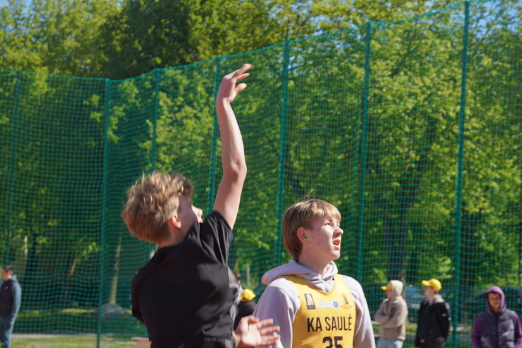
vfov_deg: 13.0
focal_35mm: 105
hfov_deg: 19.5
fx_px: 1522
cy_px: 174
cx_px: 261
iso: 100
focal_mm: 70
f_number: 5.6
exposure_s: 1/320
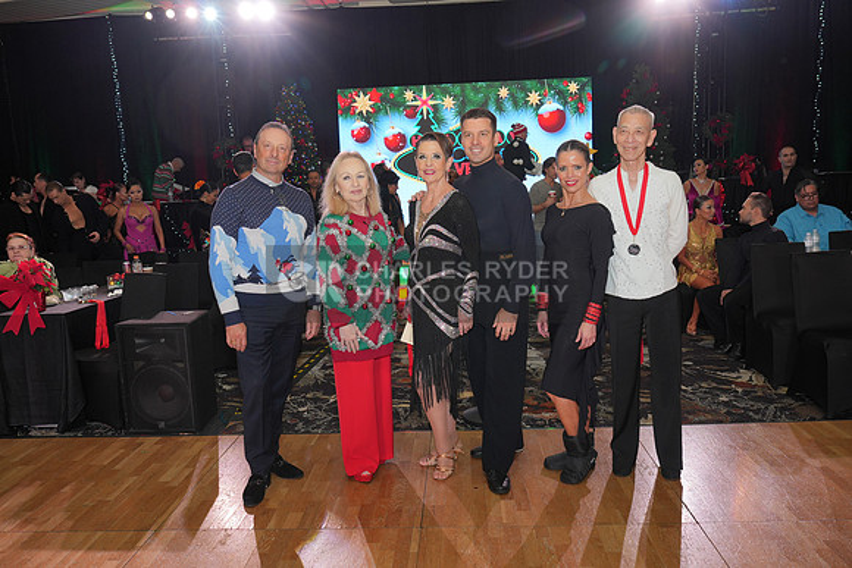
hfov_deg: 63.6
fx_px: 686
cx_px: 426
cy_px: 284
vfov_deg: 45.0
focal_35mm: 29
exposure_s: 1/200
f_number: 5.6
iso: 500
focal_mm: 29
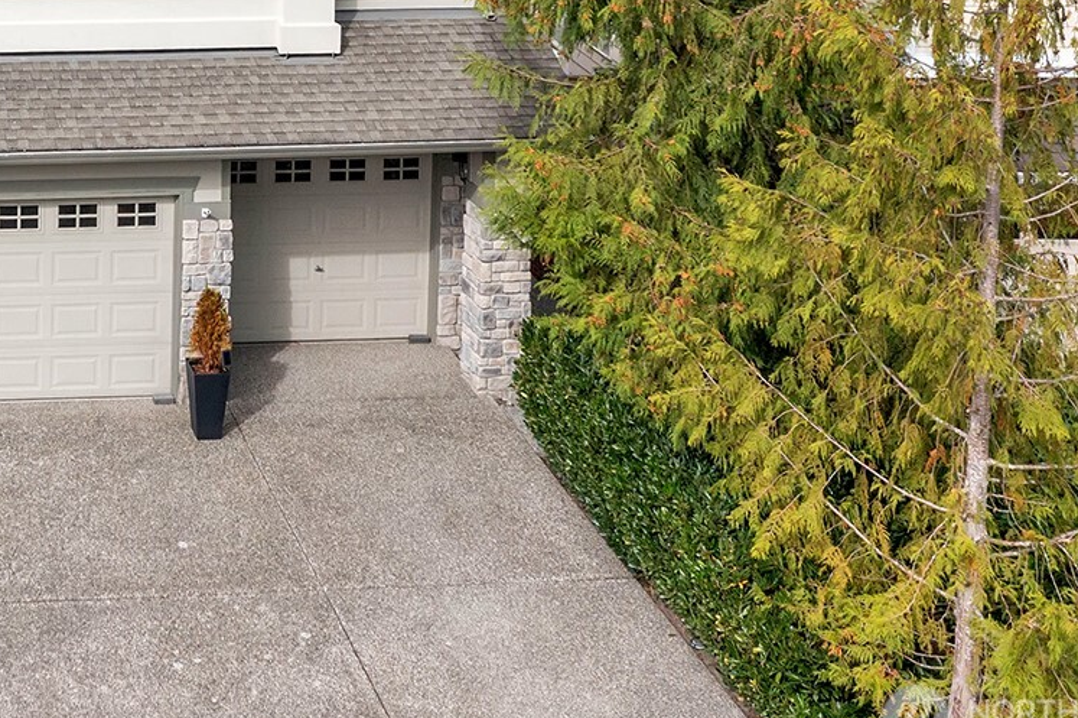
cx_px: 62
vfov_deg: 21.8
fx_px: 1795
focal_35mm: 60
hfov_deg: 31.5
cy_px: 3
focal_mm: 10.26
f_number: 4
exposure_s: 1/2000
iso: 400
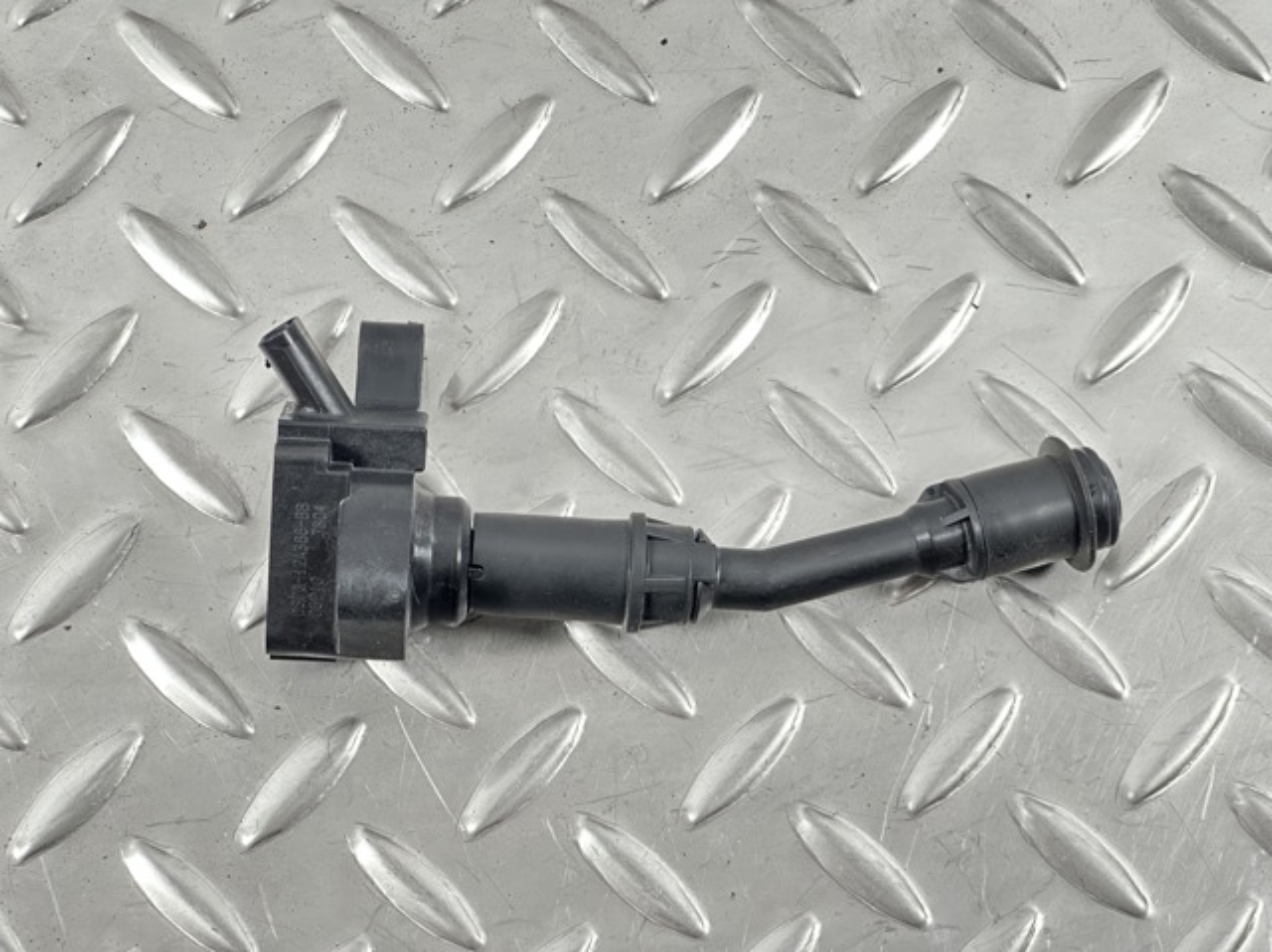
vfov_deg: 19.1
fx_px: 2827
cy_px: 476
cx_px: 636
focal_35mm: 77
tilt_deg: -73.4
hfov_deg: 25.4
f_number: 2.8
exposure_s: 1/34
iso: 500
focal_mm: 9
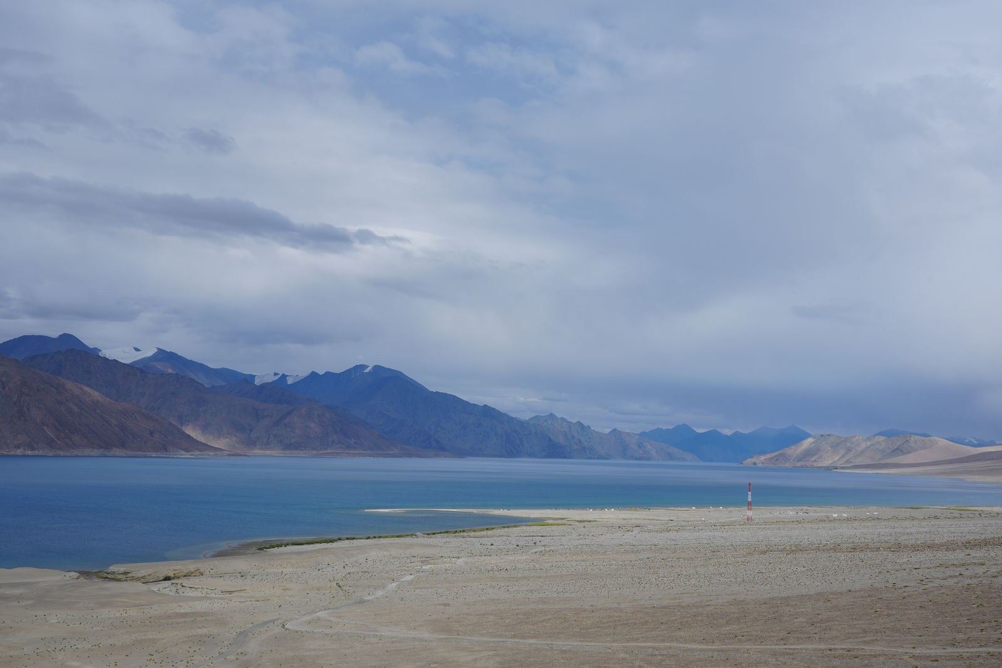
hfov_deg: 47.4
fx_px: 1141
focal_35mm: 41
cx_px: 501
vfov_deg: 32.6
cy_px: 334
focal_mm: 41
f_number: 10
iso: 100
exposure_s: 1/250
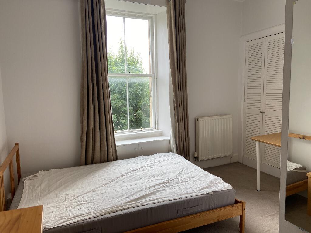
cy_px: 116
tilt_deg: -7.6
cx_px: 156
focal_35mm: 26
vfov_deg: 53.1
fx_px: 234
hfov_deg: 67.3
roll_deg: +1.5
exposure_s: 1/134
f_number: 1.8
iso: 32
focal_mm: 4.25
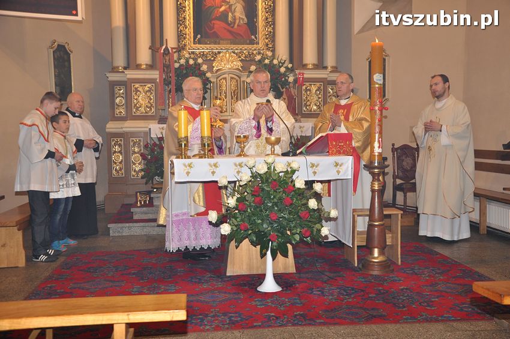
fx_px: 531
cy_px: 170
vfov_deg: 35.4
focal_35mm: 38
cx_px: 255
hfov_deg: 51.3
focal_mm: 25
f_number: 5.6
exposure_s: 1/60
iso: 800
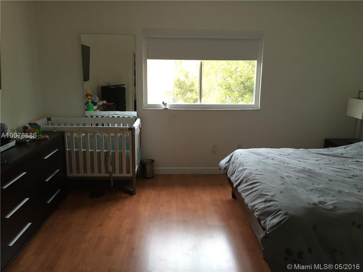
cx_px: 182
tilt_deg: -11.2
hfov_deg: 61.7
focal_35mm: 29
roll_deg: -0.5
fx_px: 304
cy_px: 136
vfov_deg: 48.2
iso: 32
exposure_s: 1/40
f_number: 2.2
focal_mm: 4.15
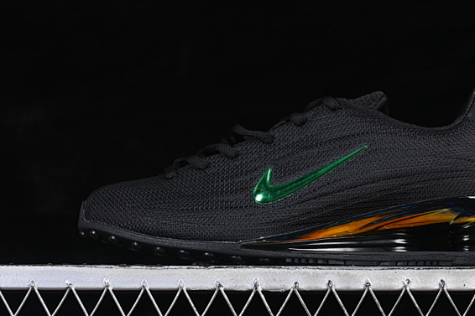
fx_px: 1398
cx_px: 306
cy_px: 126
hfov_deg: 19.2
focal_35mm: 106
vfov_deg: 12.9
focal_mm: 50
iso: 160
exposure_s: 1/60
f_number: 6.3
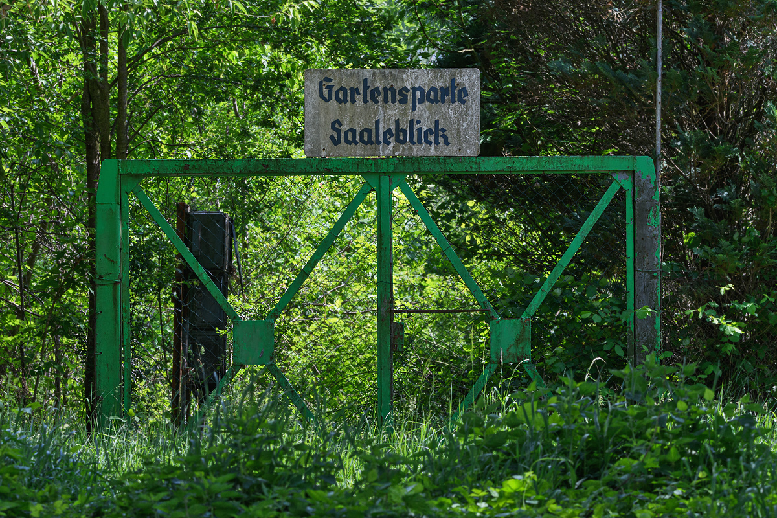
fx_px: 4856
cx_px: 388
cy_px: 259
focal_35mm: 225
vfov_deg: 6.1
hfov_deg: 9.1
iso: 400
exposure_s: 1/400
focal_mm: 150
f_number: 8
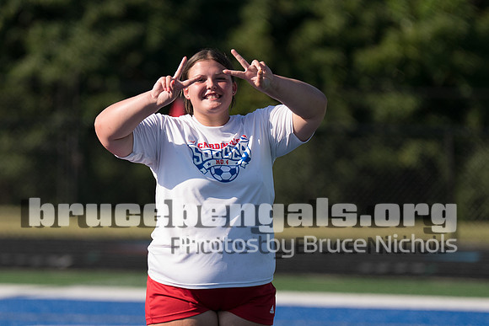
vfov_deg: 3.1
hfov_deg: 4.6
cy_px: 145
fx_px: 6076
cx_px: 205
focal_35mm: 447
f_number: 2.8
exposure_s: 1/2000
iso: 160
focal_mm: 200
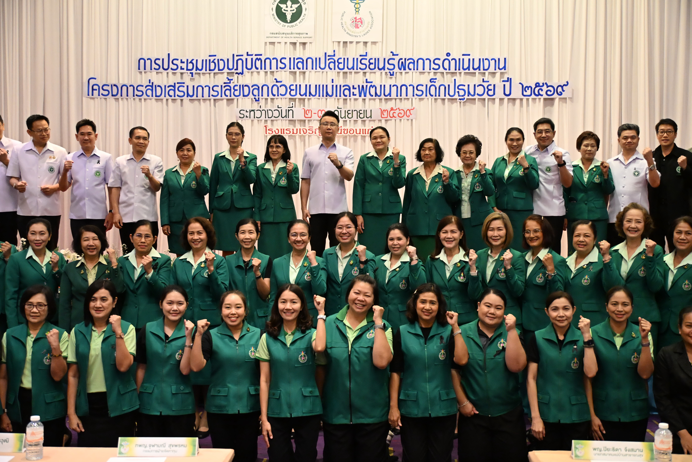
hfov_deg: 44.3
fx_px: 851
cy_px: 231
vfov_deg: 30.3
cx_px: 346
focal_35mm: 44
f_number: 4
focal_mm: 29.5
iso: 3200
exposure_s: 1/100
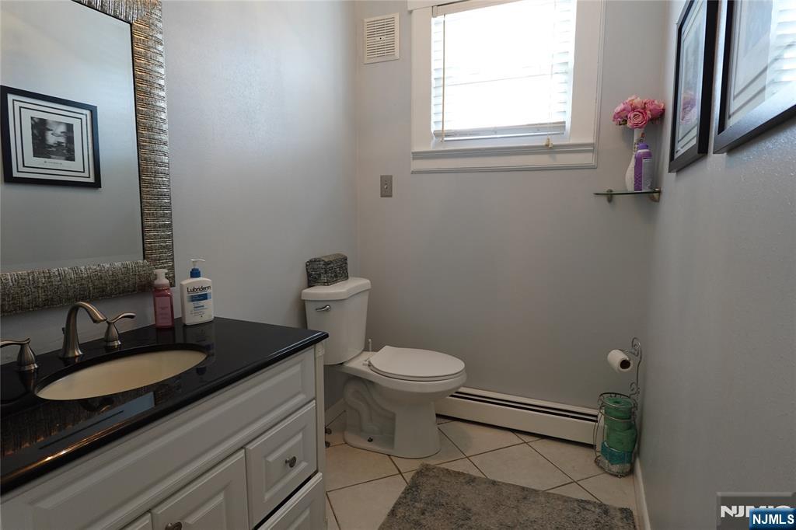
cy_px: 265
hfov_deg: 84.0
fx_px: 442
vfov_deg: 61.9
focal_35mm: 20
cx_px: 398
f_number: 2.8
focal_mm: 7.6
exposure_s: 1/80
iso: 400
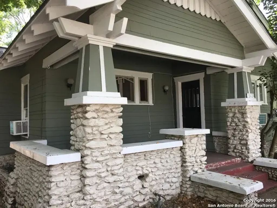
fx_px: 232
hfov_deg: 61.7
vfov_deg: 48.2
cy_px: 104
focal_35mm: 29
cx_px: 138
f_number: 2.2
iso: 25
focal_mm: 4.15
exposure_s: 1/120
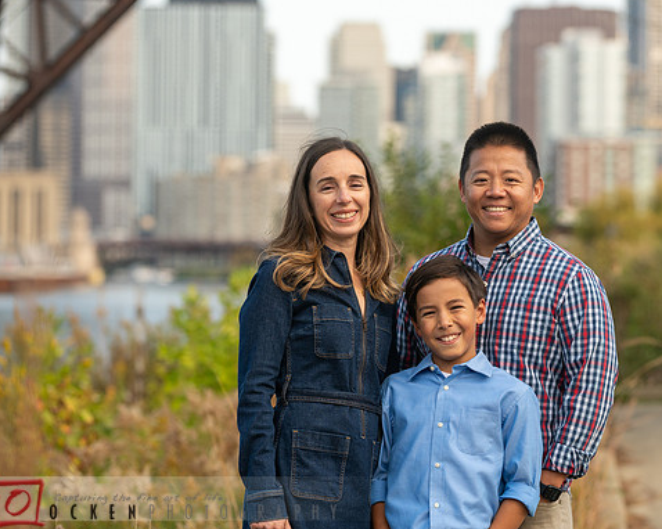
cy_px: 263
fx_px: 3094
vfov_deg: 9.8
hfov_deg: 12.2
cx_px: 385
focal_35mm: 158
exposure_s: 1/800
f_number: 4
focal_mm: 135
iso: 400
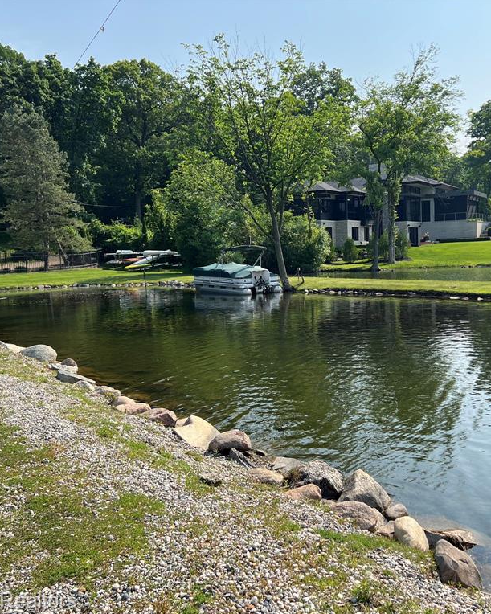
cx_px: 293
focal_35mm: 34
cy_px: 306
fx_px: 618
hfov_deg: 43.2
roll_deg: +2.1
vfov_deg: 52.8
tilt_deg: -4.0
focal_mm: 5.7
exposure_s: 1/2457
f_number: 1.5
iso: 50
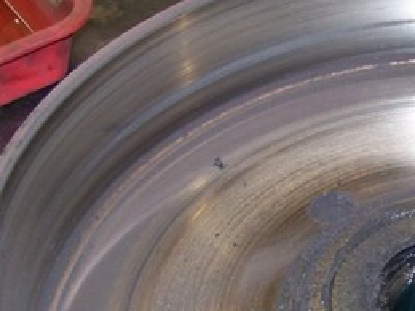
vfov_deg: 15.1
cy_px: 258
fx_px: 1163
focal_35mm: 97
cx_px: 444
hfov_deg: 19.5
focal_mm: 5.85
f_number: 2.8
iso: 200
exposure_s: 1/30
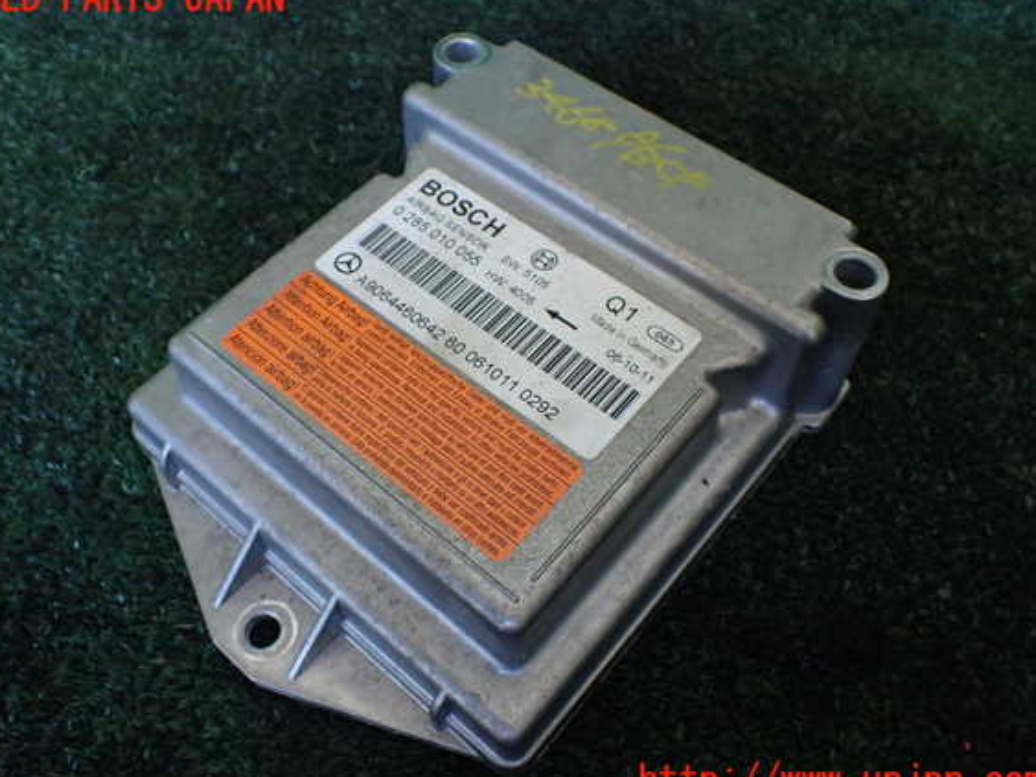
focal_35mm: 32
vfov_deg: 44.1
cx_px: 502
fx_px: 958
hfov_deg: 56.8
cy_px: 390
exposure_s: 1/125
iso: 400
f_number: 2.3
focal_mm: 5.4
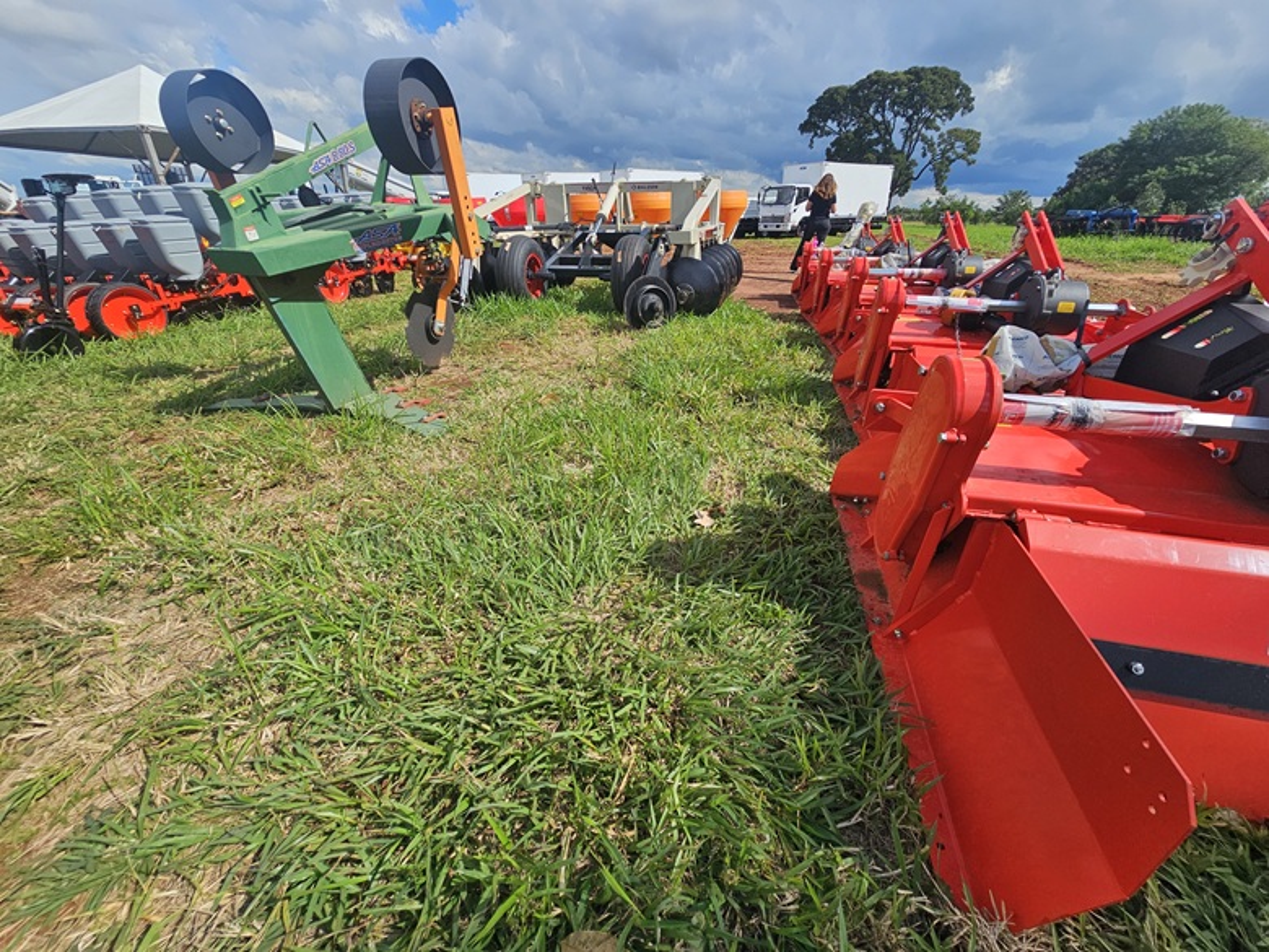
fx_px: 477
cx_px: 634
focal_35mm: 13
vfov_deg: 89.9
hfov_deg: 106.2
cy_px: 476
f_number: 2.2
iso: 50
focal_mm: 2.2
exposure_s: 1/2782
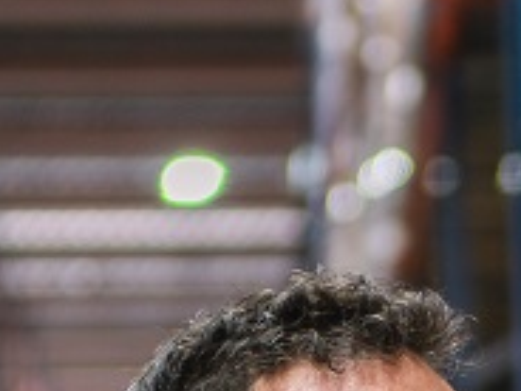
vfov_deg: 6.5
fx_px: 3311
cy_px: 824
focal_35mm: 220
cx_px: 631
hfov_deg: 8.9
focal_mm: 35
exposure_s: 1/250
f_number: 1.4
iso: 500
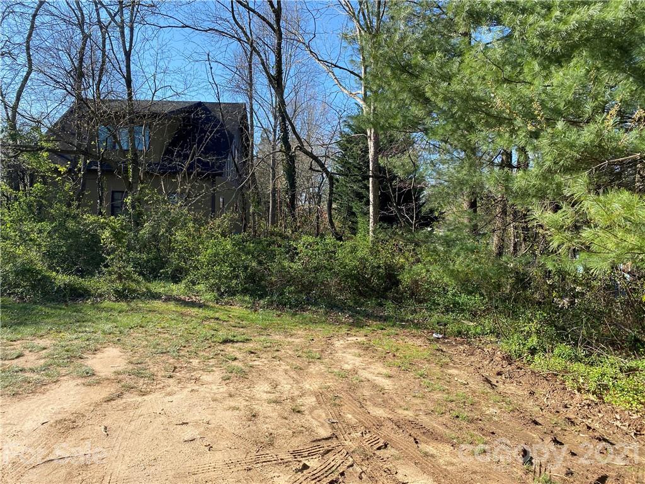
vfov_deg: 53.1
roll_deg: -1.8
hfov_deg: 67.3
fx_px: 484
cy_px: 242
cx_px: 322
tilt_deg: -2.7
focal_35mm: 26
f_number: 1.8
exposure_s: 1/1082
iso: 32
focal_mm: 4.25
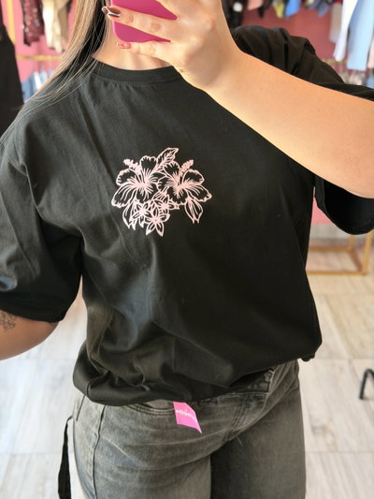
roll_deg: -0.2
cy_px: 250
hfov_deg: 30.3
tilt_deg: -25.6
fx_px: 691
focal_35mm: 48
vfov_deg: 39.6
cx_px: 187
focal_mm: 6.76
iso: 200
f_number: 1.78
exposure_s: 1/60
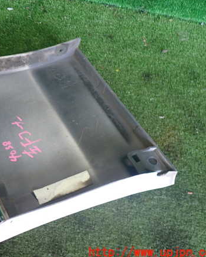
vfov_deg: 45.8
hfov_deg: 36.2
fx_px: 305
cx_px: 45
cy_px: 128
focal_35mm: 40
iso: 200
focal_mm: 5.4
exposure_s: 1/50
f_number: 2.3
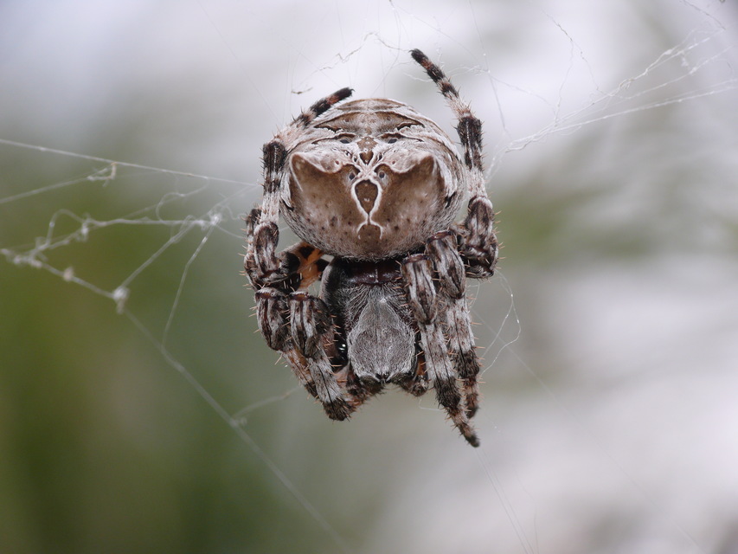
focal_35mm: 163
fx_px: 3476
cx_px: 369
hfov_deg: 12.1
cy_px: 277
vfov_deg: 9.1
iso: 100
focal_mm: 34.4
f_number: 5.6
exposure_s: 1/400
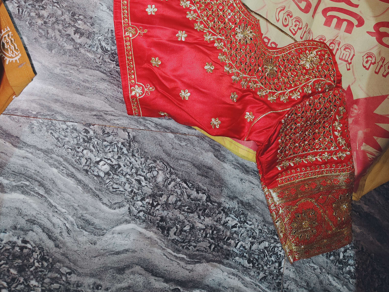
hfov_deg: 58.4
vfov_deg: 41.9
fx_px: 348
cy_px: 31
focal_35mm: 31
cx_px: 194
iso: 775
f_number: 1.88
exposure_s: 1/50
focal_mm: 5.56
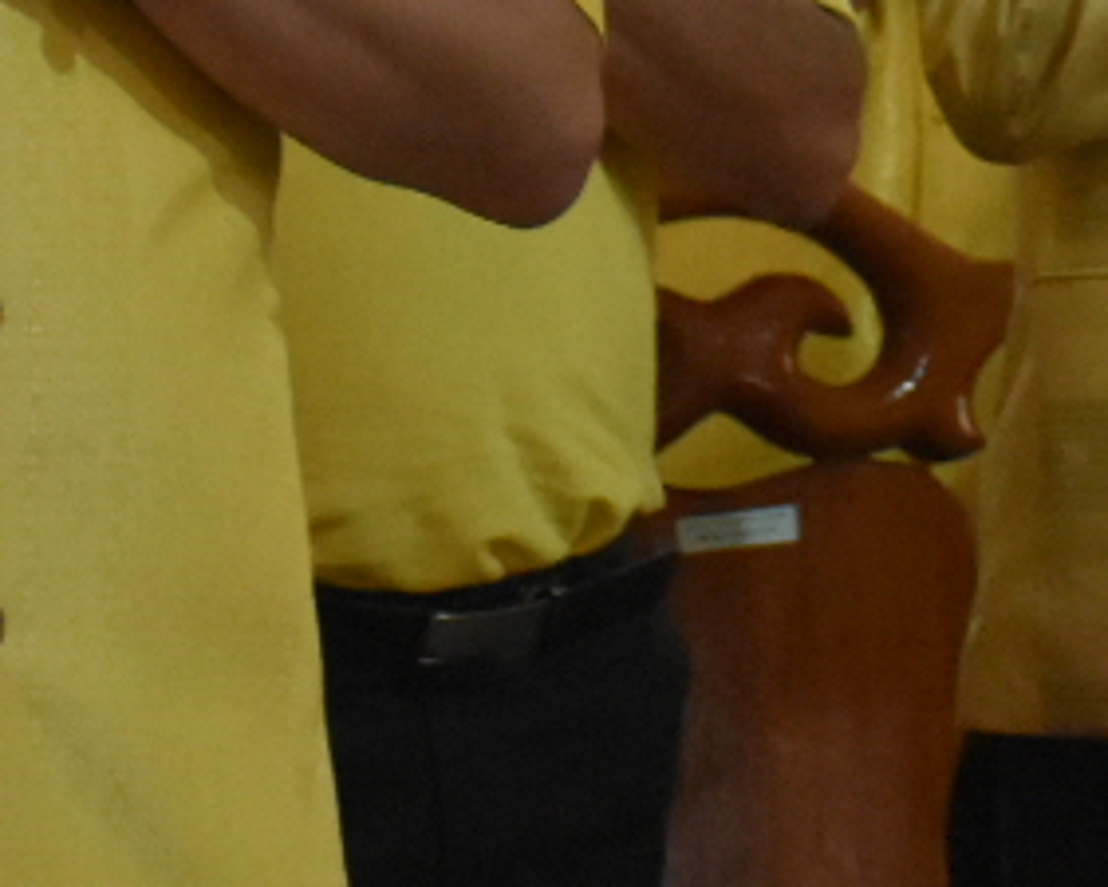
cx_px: 1211
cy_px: -453
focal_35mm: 308
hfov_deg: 6.3
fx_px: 10104
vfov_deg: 5.0
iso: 3600
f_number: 4.2
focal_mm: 38
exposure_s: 1/60
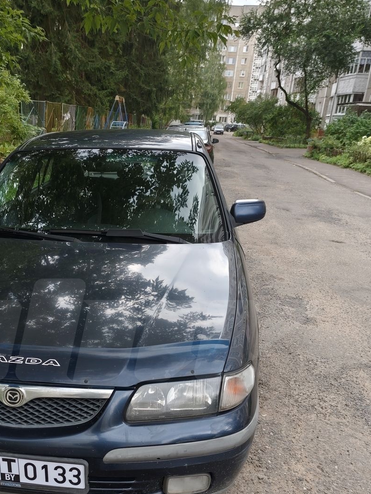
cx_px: 100
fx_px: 500
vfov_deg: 51.6
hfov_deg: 39.8
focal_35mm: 35
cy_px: 330
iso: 160
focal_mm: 6.19
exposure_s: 1/100
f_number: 1.65
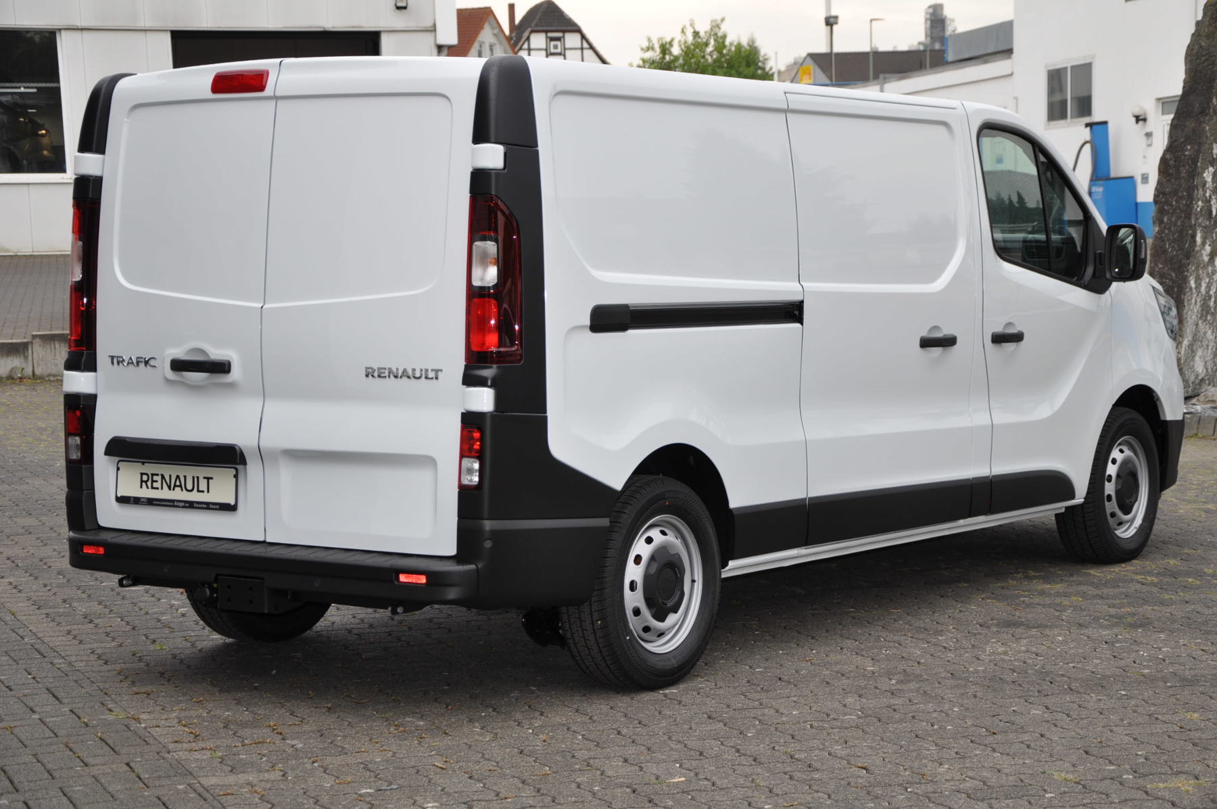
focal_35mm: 72
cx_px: 608
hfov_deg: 28.1
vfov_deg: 18.9
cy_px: 404
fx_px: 2431
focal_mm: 48
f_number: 4.8
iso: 250
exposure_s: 1/200
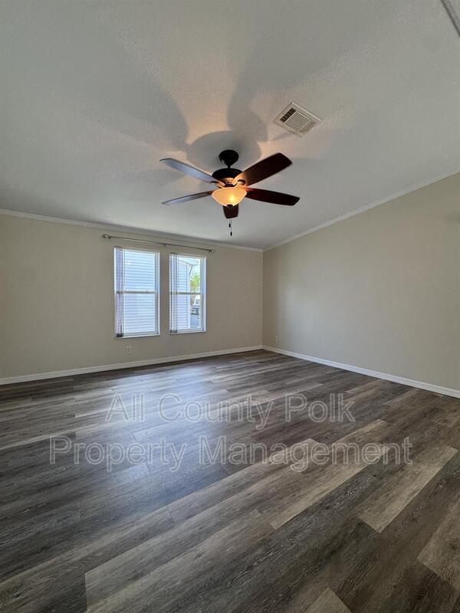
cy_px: 306
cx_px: 230
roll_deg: +0.7
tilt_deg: -1.5
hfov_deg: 85.7
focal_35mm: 14
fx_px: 248
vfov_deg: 102.1
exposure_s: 1/120
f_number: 2.2
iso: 100
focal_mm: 2.22
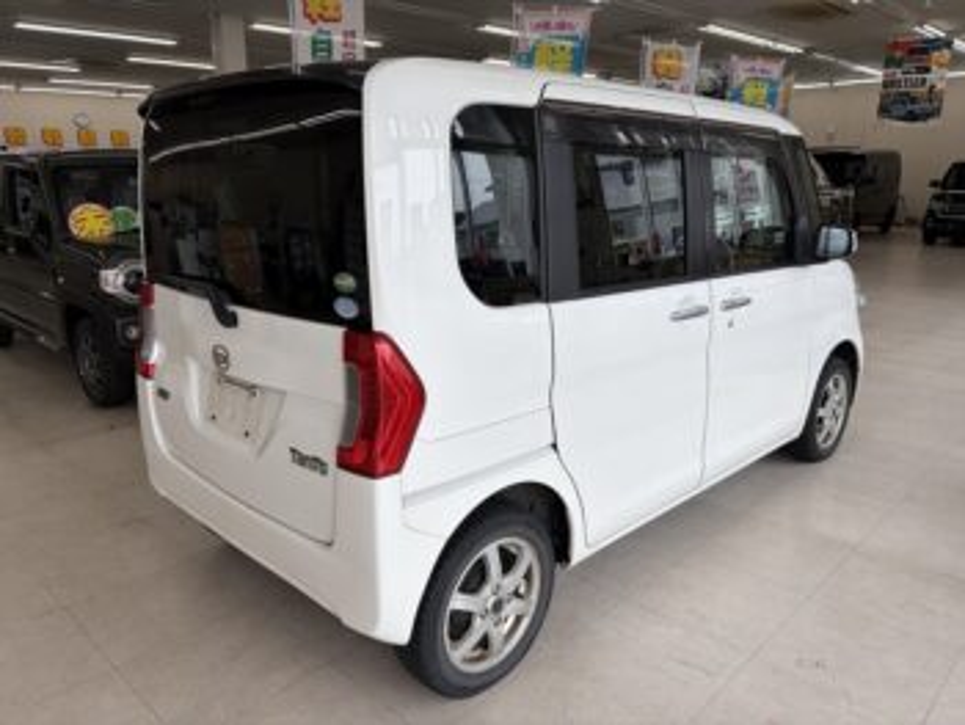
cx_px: 482
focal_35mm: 26
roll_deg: +0.6
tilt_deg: -14.0
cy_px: 362
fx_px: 725
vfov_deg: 53.1
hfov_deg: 67.3
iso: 50
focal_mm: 5.96
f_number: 1.6
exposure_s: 1/607
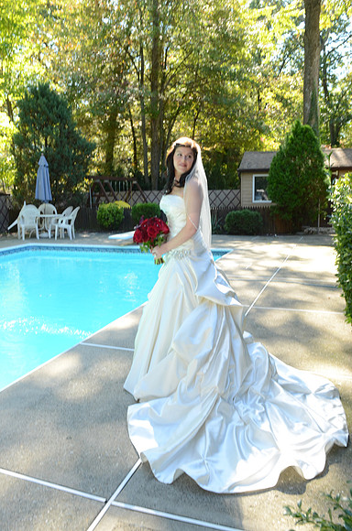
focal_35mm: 30
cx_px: 176
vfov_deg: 62.0
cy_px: 266
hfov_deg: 43.4
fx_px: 442
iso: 500
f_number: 7.1
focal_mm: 20
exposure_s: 1/100
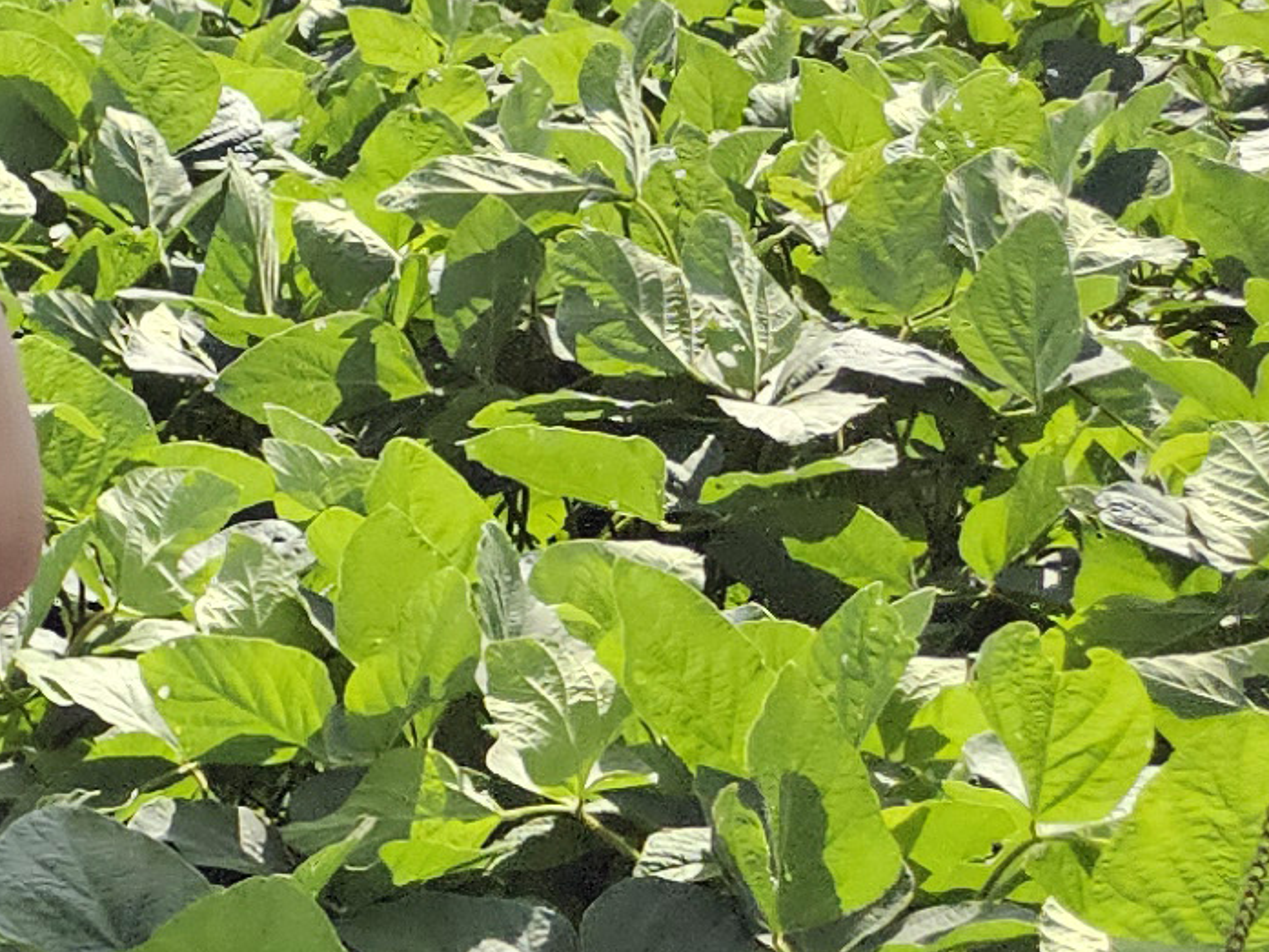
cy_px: 249
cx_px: -2048
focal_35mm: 132
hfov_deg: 11.5
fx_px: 4840
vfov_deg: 11.2
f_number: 1.8
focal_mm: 5.4
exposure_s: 1/2000
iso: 64
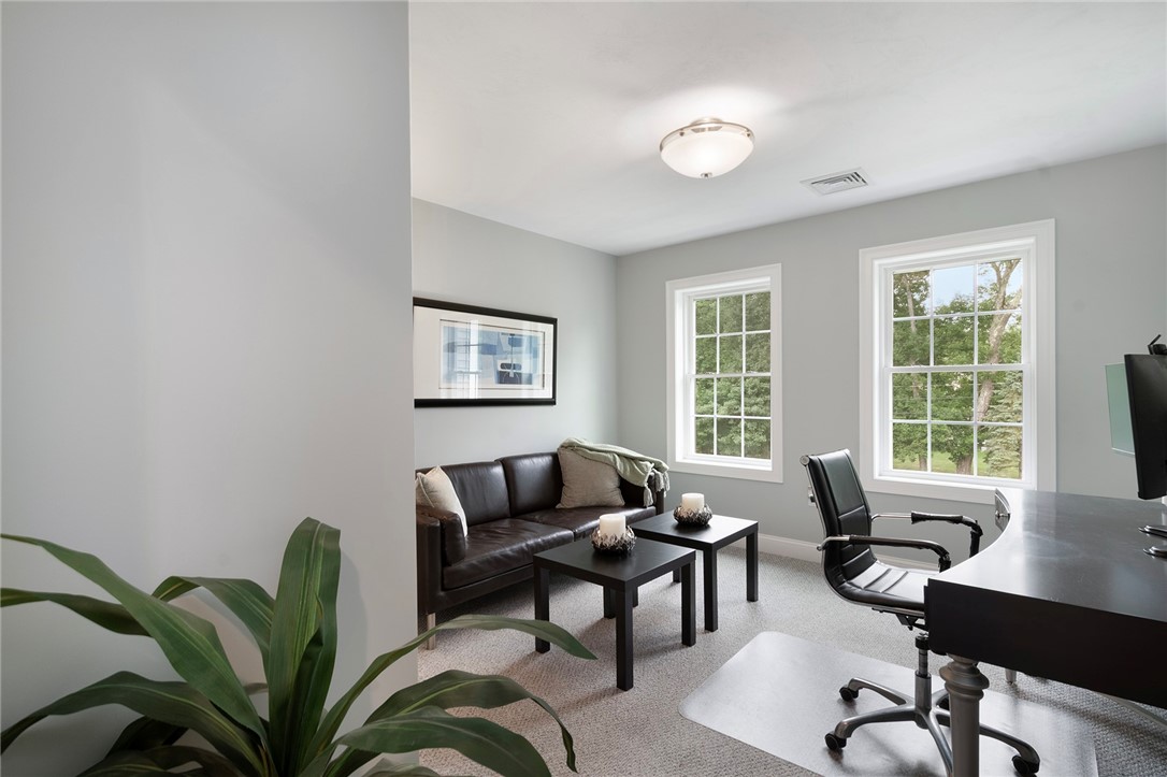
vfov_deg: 72.0
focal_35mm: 16
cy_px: 388
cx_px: 584
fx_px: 535
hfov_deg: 95.0
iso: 400
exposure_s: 1/6
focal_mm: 11
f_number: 10
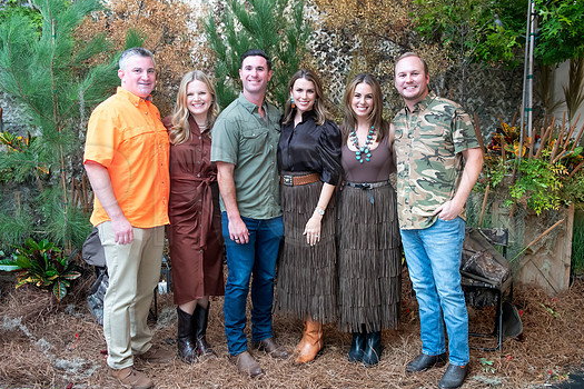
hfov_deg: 53.1
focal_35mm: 36
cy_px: 189
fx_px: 584
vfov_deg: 36.9
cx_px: 298
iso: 4000
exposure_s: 1/100
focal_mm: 32
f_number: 5.6
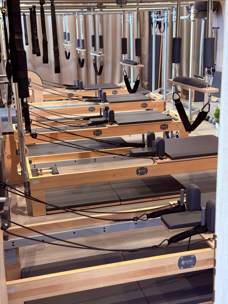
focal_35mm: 48
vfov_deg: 39.7
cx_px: 114
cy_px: 152
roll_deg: +1.8
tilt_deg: -17.0
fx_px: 422
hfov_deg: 30.3
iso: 320
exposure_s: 1/33
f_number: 1.78
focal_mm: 6.76
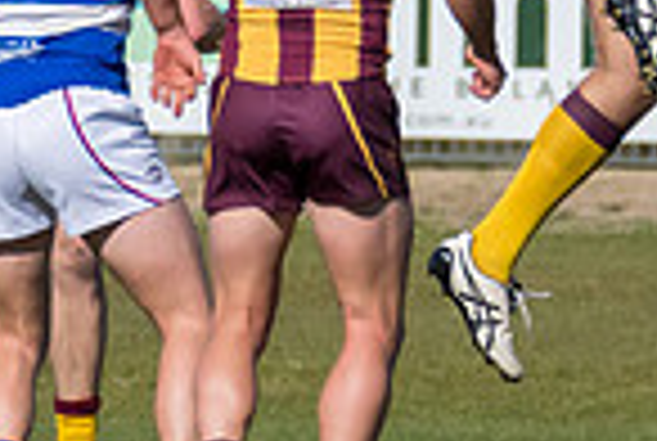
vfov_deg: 0.5
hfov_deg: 0.7
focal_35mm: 2878
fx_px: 52630
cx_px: 666
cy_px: -113
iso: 800
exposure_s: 1/6400
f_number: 8
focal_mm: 460
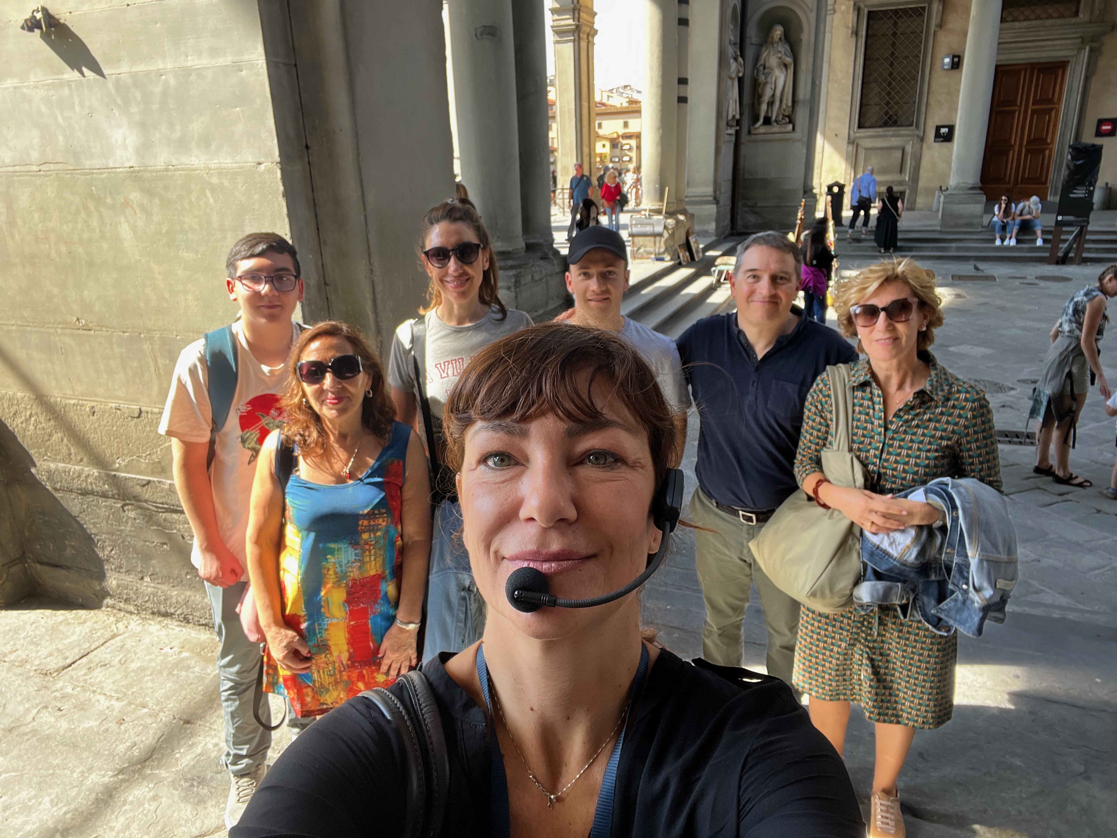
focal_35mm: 23
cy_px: 419
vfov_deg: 58.9
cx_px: 558
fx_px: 742
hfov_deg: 73.9
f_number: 2.2
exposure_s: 1/79
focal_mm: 2.71
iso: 40
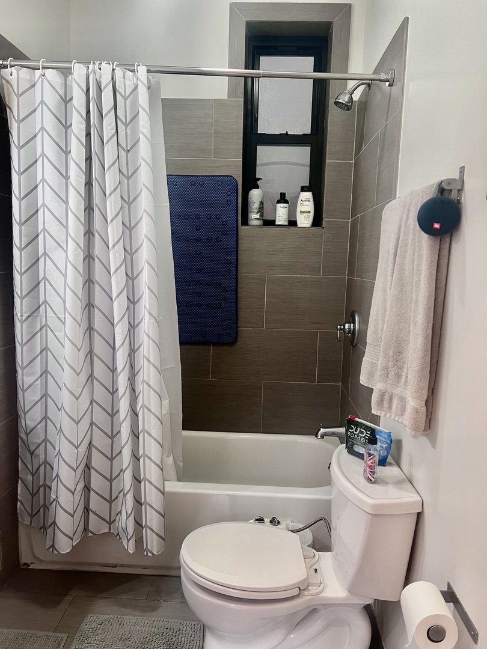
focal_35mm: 26
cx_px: 244
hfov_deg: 53.1
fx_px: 488
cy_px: 324
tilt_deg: -6.8
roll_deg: -1.6
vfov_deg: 67.3
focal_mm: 5.7
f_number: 1.5
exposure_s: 1/60
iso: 125
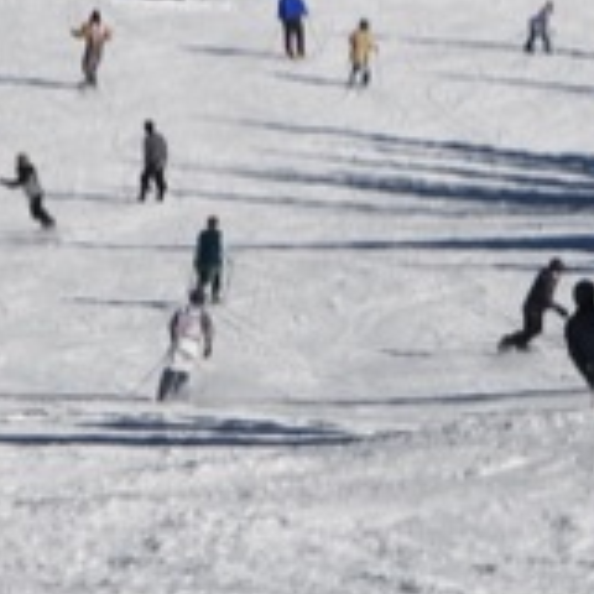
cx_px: 115
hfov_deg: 3.4
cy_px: 69
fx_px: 9979
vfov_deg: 3.4
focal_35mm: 514
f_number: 7.1
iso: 400
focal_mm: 135
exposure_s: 1/4000
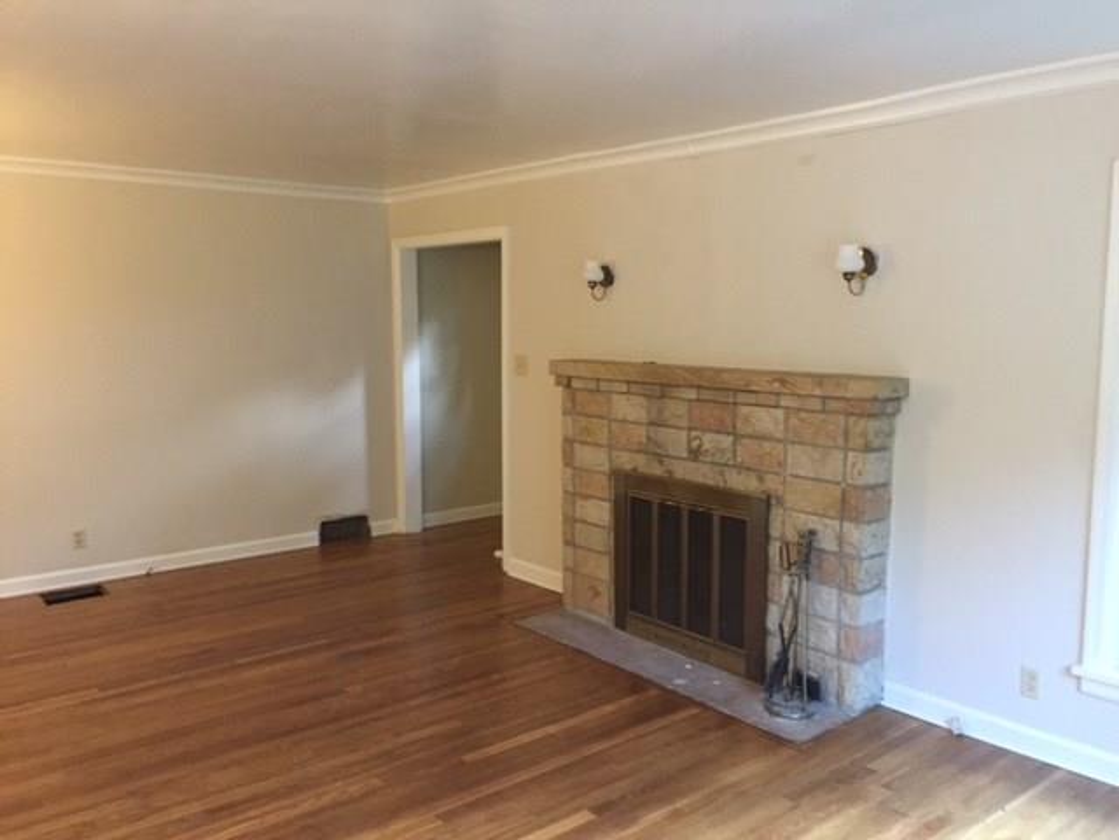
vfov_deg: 48.2
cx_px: 560
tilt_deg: -6.6
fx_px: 937
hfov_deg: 61.7
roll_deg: -0.8
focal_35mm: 29
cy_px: 420
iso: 250
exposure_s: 1/15
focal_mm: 4.15
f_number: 2.2
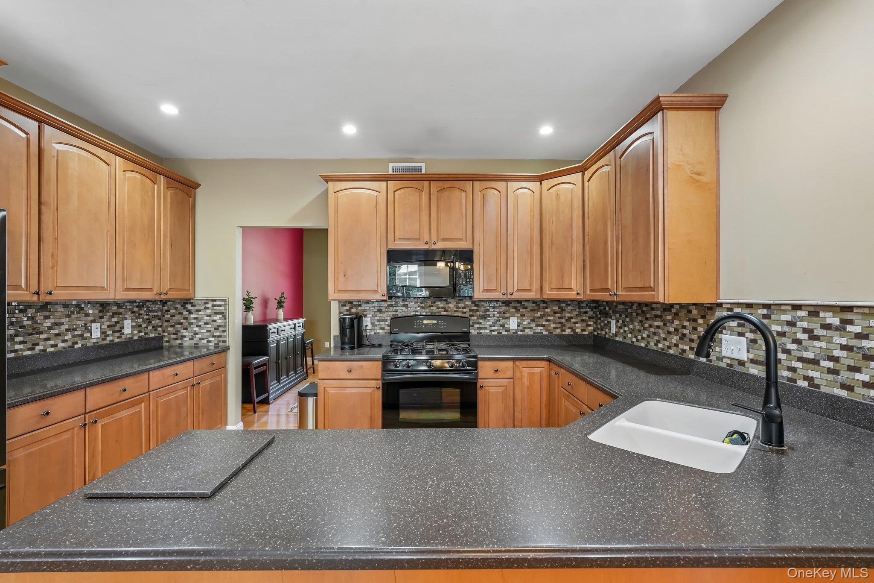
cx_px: 437
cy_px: 292
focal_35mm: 16
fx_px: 388
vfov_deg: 73.7
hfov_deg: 96.7
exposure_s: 1/4
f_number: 8
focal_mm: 16
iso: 400
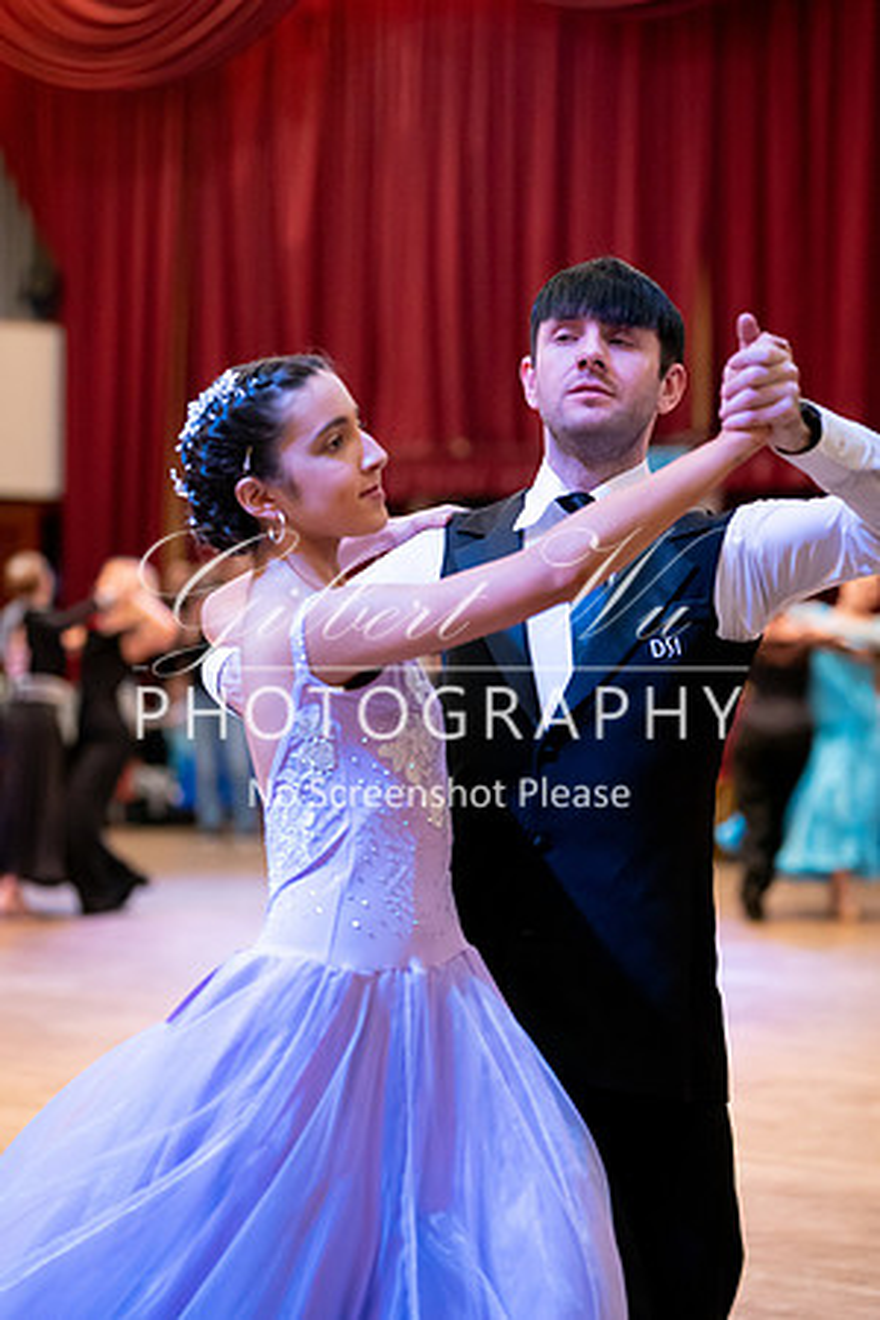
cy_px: 660
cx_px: 440
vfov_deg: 23.1
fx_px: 3226
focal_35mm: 88
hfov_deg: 15.5
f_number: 2.8
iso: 6400
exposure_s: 1/320
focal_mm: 88
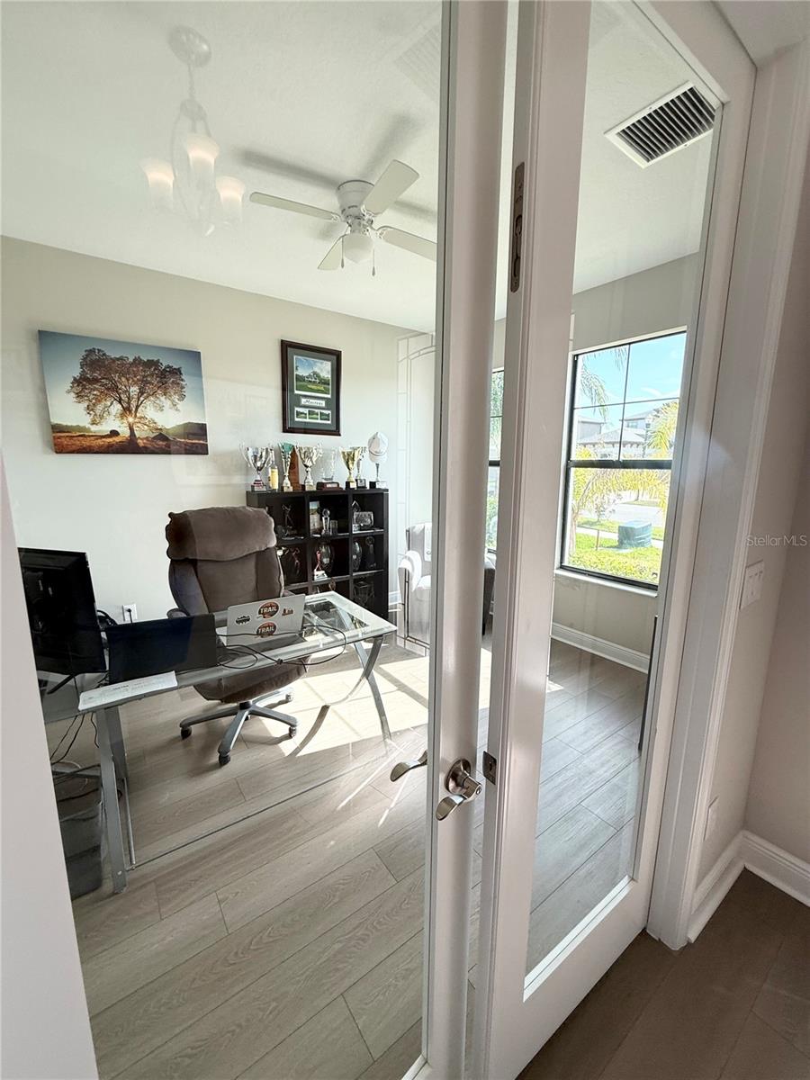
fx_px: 437
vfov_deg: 102.1
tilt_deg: -9.1
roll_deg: -1.2
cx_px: 405
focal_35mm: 14
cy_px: 540
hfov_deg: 85.7
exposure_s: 1/138
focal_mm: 2.22
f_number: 2.2
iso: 50
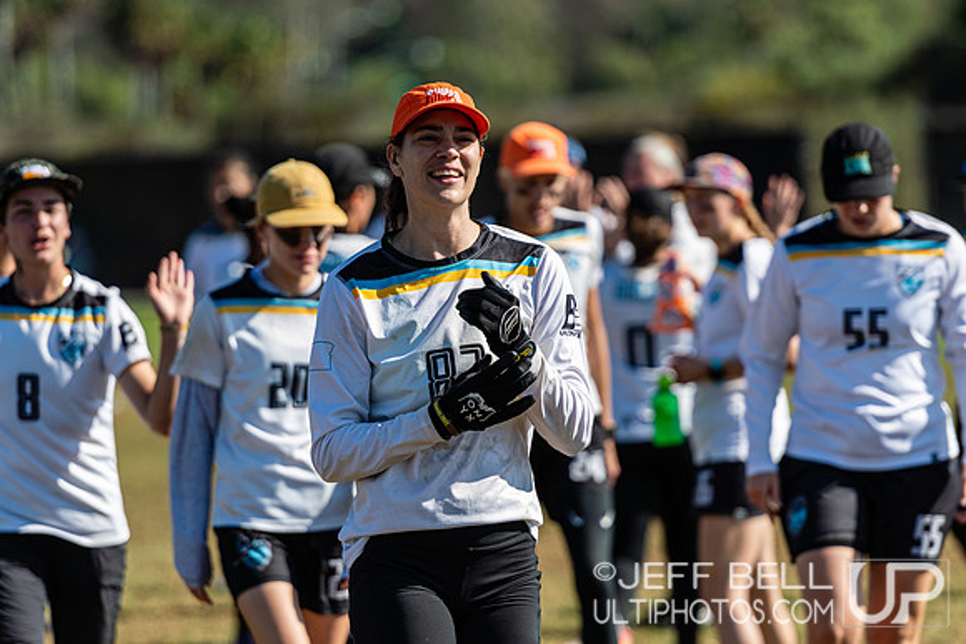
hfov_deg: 6.9
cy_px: 322
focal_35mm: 300
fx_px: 8052
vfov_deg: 4.6
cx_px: 483
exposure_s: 1/3200
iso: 100
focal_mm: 200
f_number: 2.8
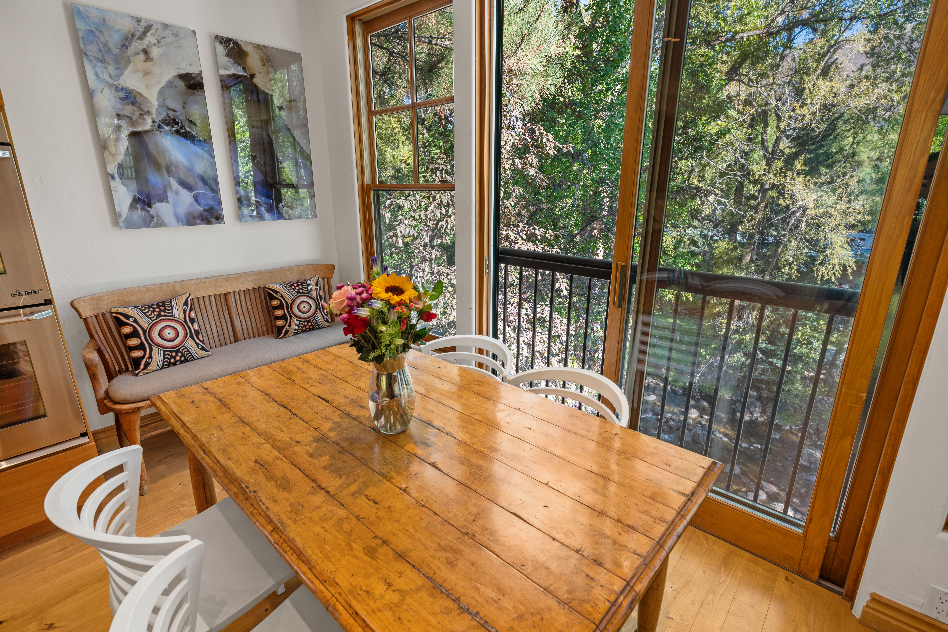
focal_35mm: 17
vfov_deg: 70.4
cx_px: 474
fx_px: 448
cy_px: 316
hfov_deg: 93.3
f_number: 7.1
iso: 125
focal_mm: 17
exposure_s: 1/5
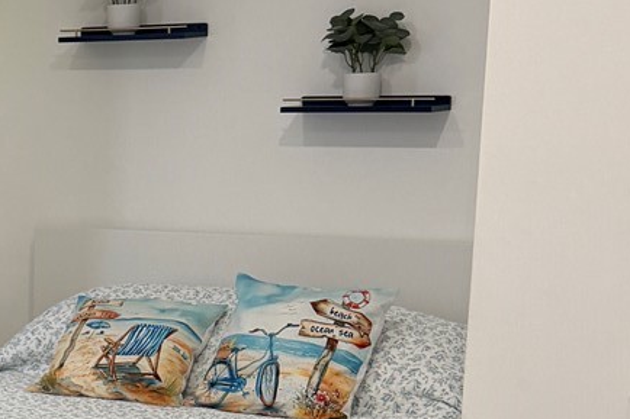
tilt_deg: -10.1
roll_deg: -0.2
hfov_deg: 20.6
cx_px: -142
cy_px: 391
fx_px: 1609
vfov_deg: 14.7
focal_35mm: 92
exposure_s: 1/120
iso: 250
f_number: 1.78
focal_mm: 6.76
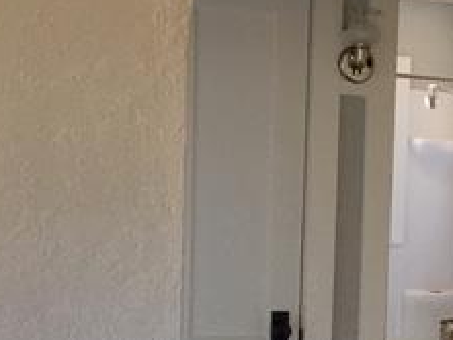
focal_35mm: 84
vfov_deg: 17.3
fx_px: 1100
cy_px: 305
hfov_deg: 22.3
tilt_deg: -8.0
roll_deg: -2.7
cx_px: 463
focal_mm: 4.15
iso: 80
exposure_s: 1/30
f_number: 2.2
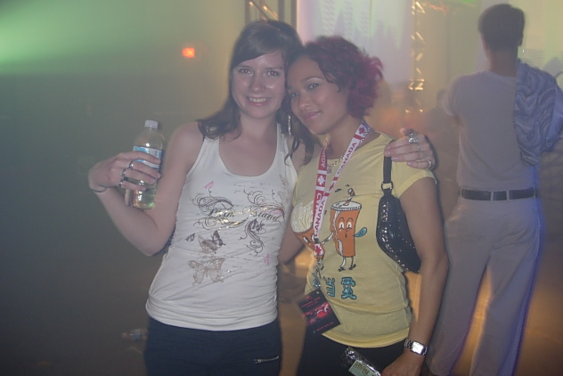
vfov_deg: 33.4
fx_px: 626
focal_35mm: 40
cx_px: 283
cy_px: 174
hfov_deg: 48.4
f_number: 2.8
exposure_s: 1
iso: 79
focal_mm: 7.8
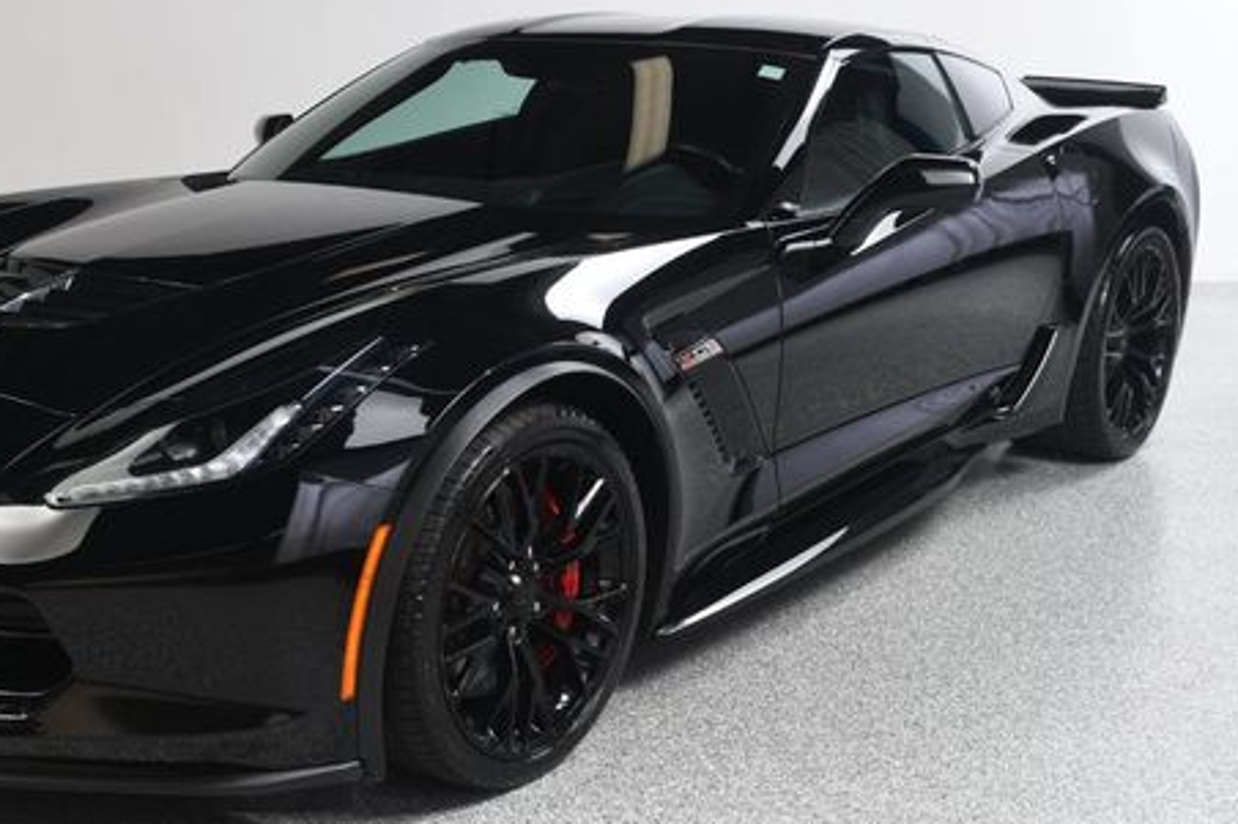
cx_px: 422
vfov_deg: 26.5
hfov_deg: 38.5
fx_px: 1753
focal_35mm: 51
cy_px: 397
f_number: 9
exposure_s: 1/160
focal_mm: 24
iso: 100
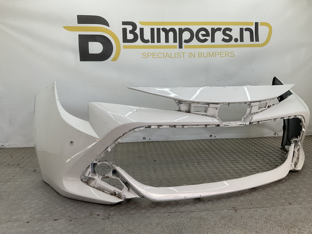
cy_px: 117
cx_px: 156
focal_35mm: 29
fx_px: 261
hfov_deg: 61.7
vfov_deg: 48.2
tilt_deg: -11.1
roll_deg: -0.9
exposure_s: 1/237
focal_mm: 3
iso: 16
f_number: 1.8
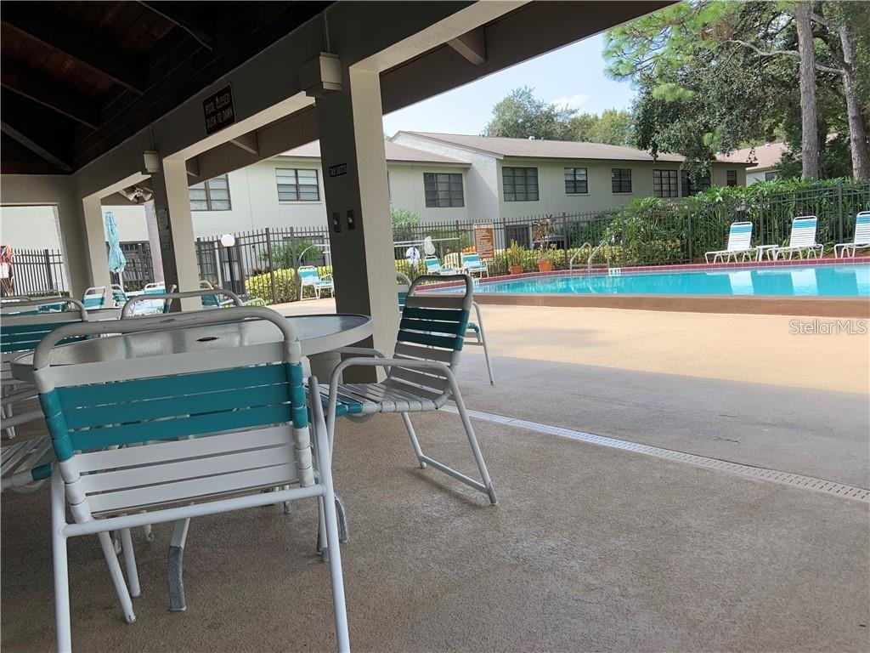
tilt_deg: -6.3
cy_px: 326
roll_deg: +4.4
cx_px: 435
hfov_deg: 67.3
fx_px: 653
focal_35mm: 26
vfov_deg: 53.1
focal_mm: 4.25
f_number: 1.8
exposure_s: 1/431
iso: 25
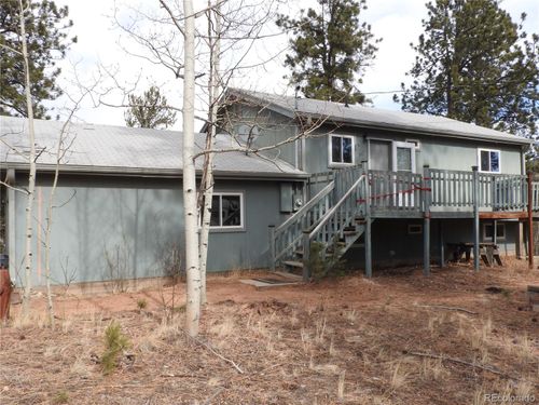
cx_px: 270
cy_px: 202
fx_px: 467
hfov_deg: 60.0
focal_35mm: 30
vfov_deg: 46.8
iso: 100
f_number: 8
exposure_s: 1/125
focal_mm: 5.4
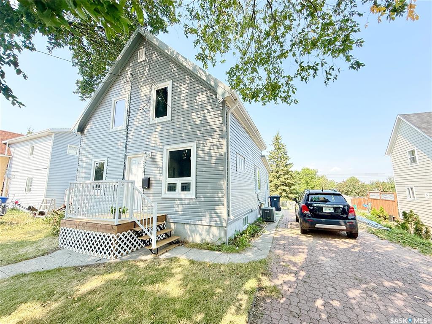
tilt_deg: +9.6
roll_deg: +0.1
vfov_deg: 85.7
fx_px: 175
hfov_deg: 102.1
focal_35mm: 14
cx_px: 216
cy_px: 162
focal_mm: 2.22
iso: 64
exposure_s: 1/268
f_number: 2.2
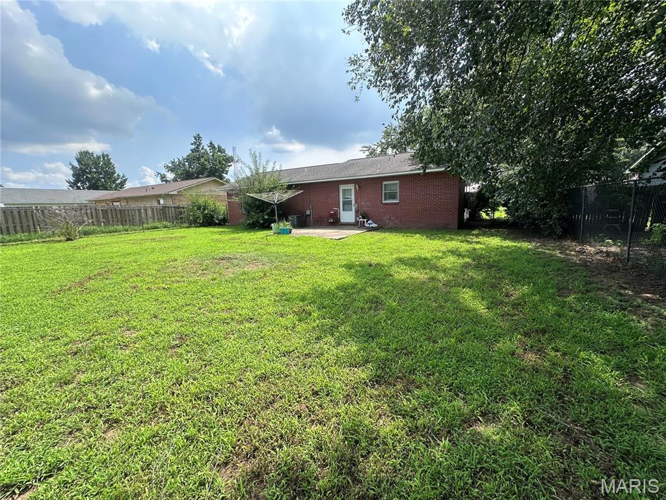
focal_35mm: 14
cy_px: 250
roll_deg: +1.8
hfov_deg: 102.1
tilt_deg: -9.2
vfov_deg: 85.7
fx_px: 269
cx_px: 333
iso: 40
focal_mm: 2.22
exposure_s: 1/1072
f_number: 2.2
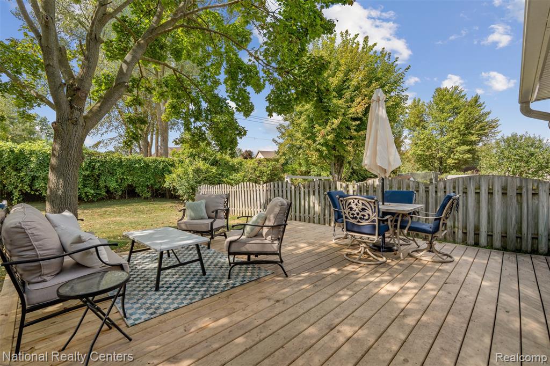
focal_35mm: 16
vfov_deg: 73.7
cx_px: 275
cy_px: 183
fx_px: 244
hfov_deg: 96.8
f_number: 9
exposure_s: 1/100
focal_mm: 16
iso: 100
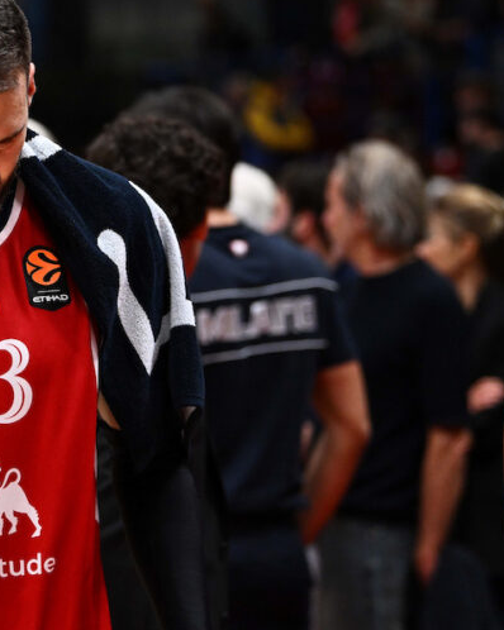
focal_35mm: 198
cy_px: 324
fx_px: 3694
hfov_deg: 7.7
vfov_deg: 9.8
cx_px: -62
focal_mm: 105
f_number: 3.2
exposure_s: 1/1000
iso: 2500
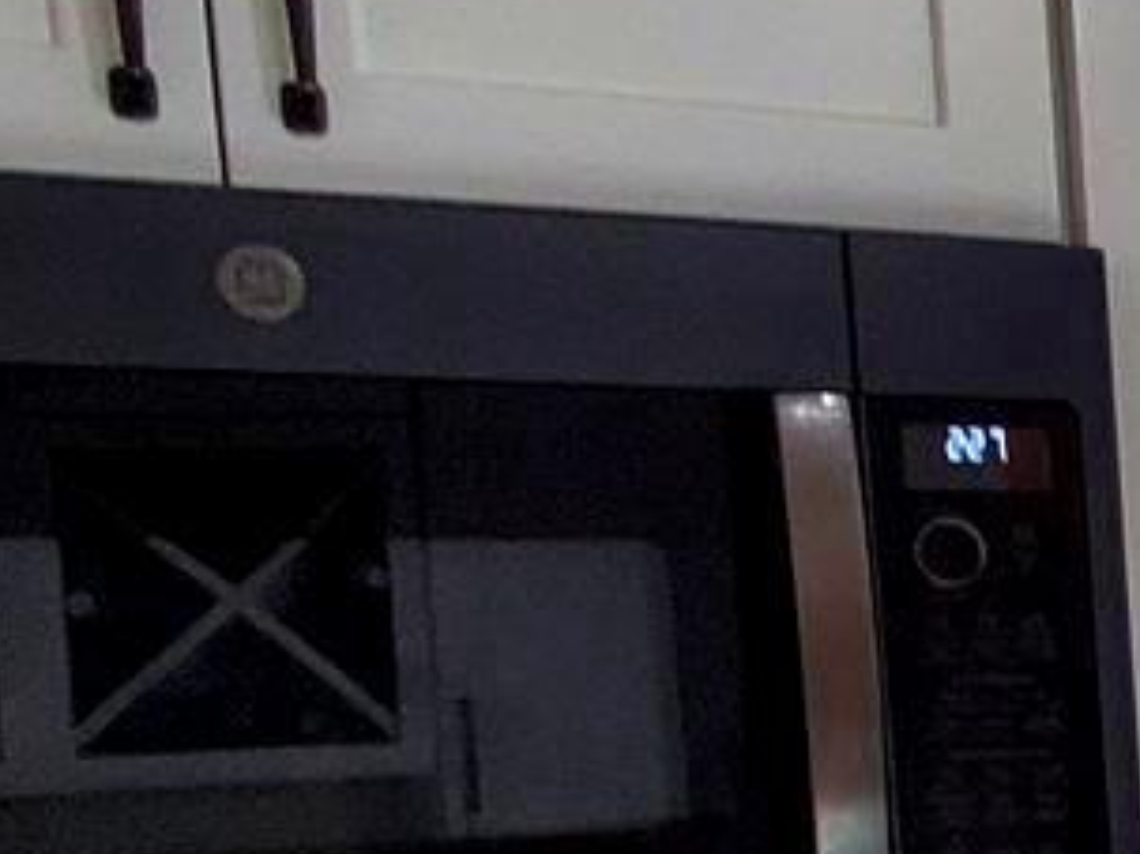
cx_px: 2272
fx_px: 2897
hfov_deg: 16.8
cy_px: 1031
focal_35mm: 88
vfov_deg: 16.1
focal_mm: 1.8
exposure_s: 1/59
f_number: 2.2
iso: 100
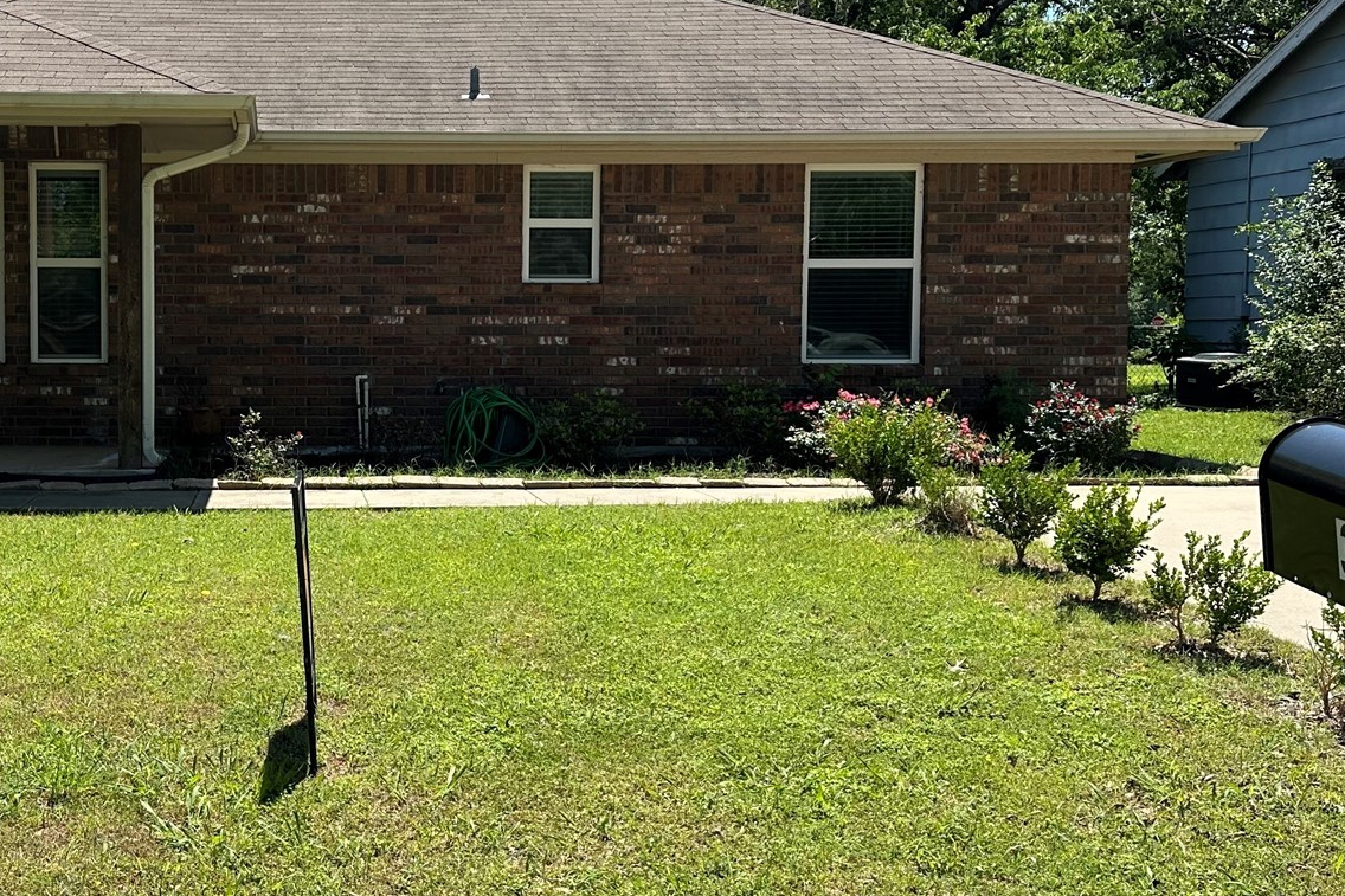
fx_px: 1681
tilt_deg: -2.5
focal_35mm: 45
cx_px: 330
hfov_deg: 42.2
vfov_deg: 29.8
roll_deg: -0.7
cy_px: 393
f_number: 1.78
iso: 80
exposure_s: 1/3247
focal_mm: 6.86
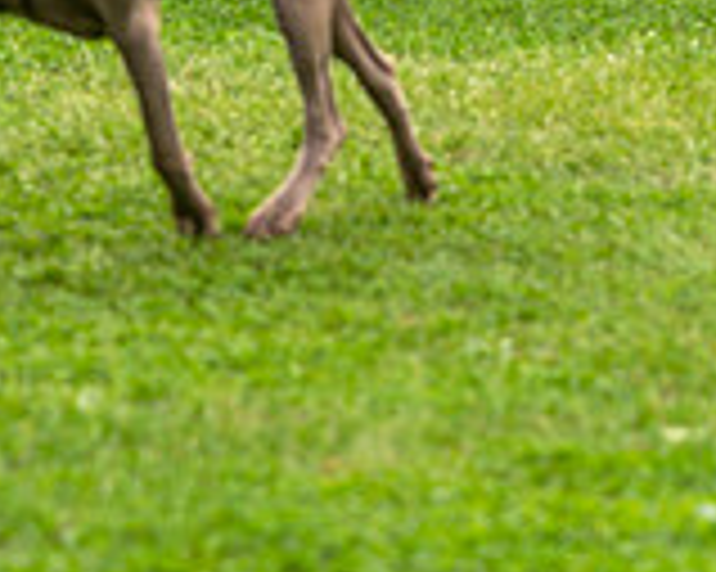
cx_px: 97
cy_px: -266
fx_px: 8217
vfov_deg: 4.0
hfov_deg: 5.0
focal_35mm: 388
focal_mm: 97
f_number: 3.5
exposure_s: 1/1250
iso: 320
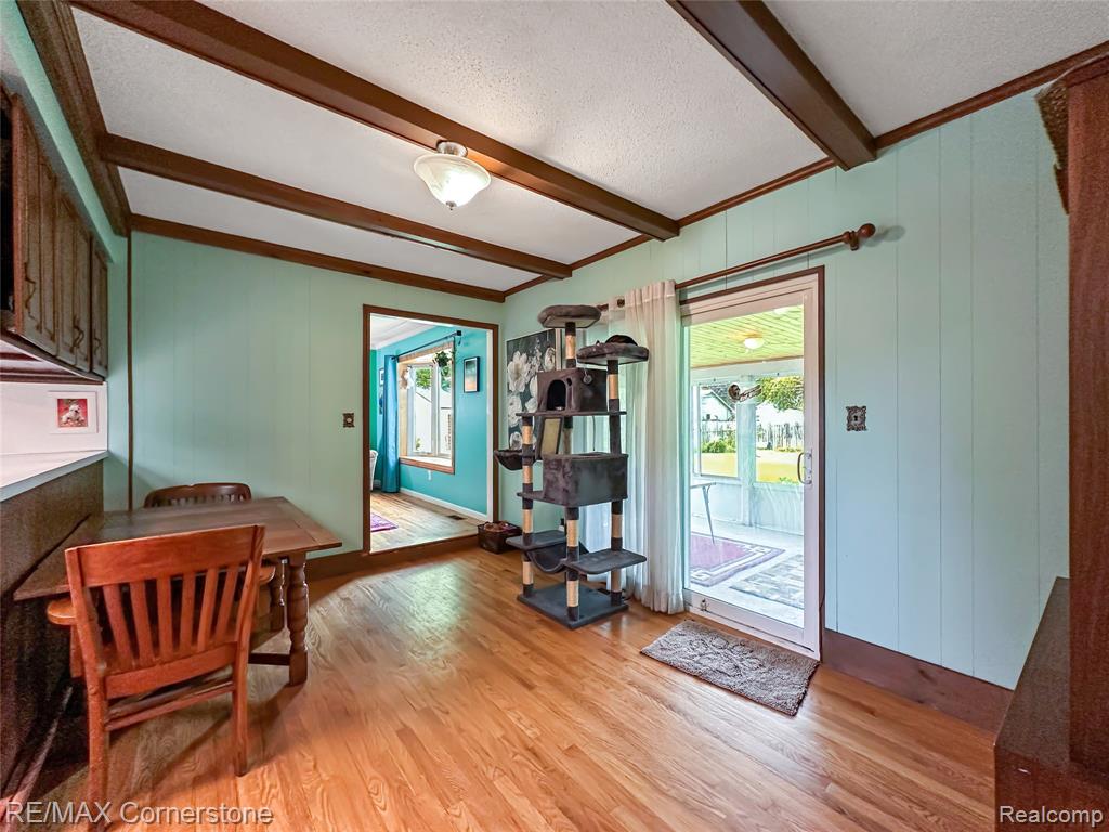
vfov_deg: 85.7
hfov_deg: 102.1
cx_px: 554
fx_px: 449
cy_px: 416
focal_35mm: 14
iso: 200
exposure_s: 1/60
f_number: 2.2
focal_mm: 2.22
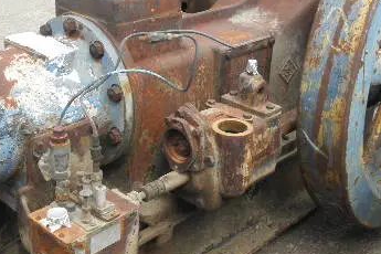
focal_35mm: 54
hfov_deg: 36.8
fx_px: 571
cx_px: 160
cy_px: 93
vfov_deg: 25.0
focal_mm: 5
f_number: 3
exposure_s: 1/250
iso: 64
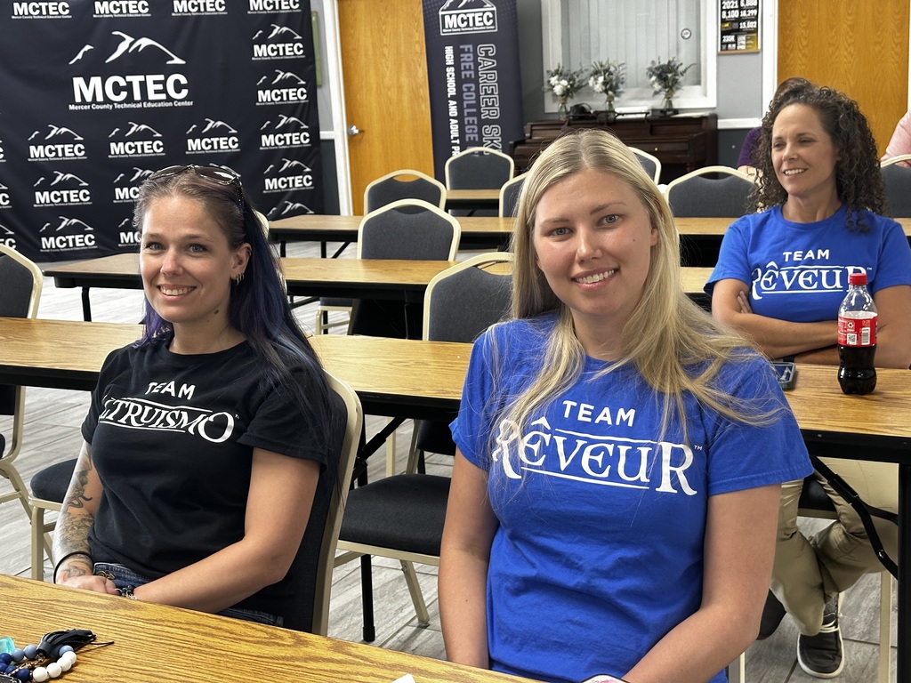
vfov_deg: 30.3
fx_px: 1263
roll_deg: +2.9
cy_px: 342
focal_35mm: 48
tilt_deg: -12.1
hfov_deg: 39.7
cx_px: 456
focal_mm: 6.86
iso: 200
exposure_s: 1/60
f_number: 1.78
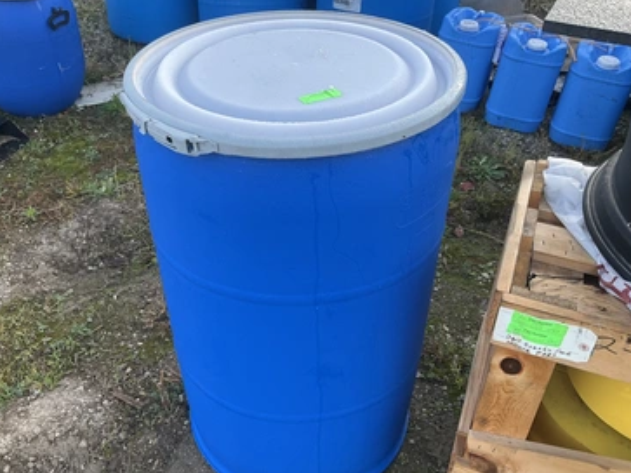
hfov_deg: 56.8
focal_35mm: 32
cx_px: 296
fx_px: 583
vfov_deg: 44.1
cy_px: 240
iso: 32
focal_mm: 3
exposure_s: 1/122
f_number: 1.8
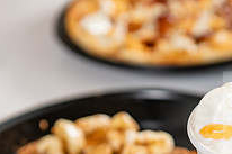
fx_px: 1088
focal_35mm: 169
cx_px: 189
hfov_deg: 12.1
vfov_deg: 8.0
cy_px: 207
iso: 400
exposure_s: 1/200
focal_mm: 60
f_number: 4
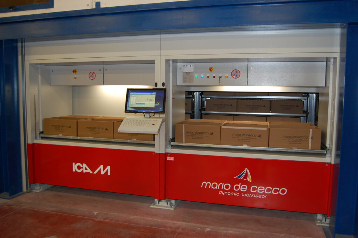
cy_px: 119
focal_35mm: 28
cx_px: 179
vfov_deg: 45.6
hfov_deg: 64.6
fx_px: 283
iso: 400
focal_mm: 19
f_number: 3.5
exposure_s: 1/60
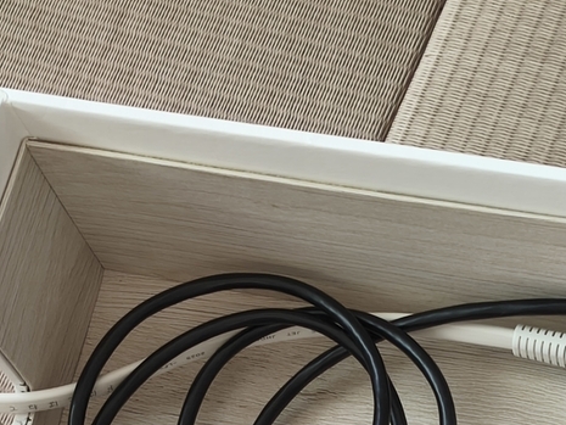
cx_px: 477
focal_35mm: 129
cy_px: 543
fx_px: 2110
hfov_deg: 15.2
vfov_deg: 11.2
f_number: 1.7
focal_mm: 5.35
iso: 200
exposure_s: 1/100
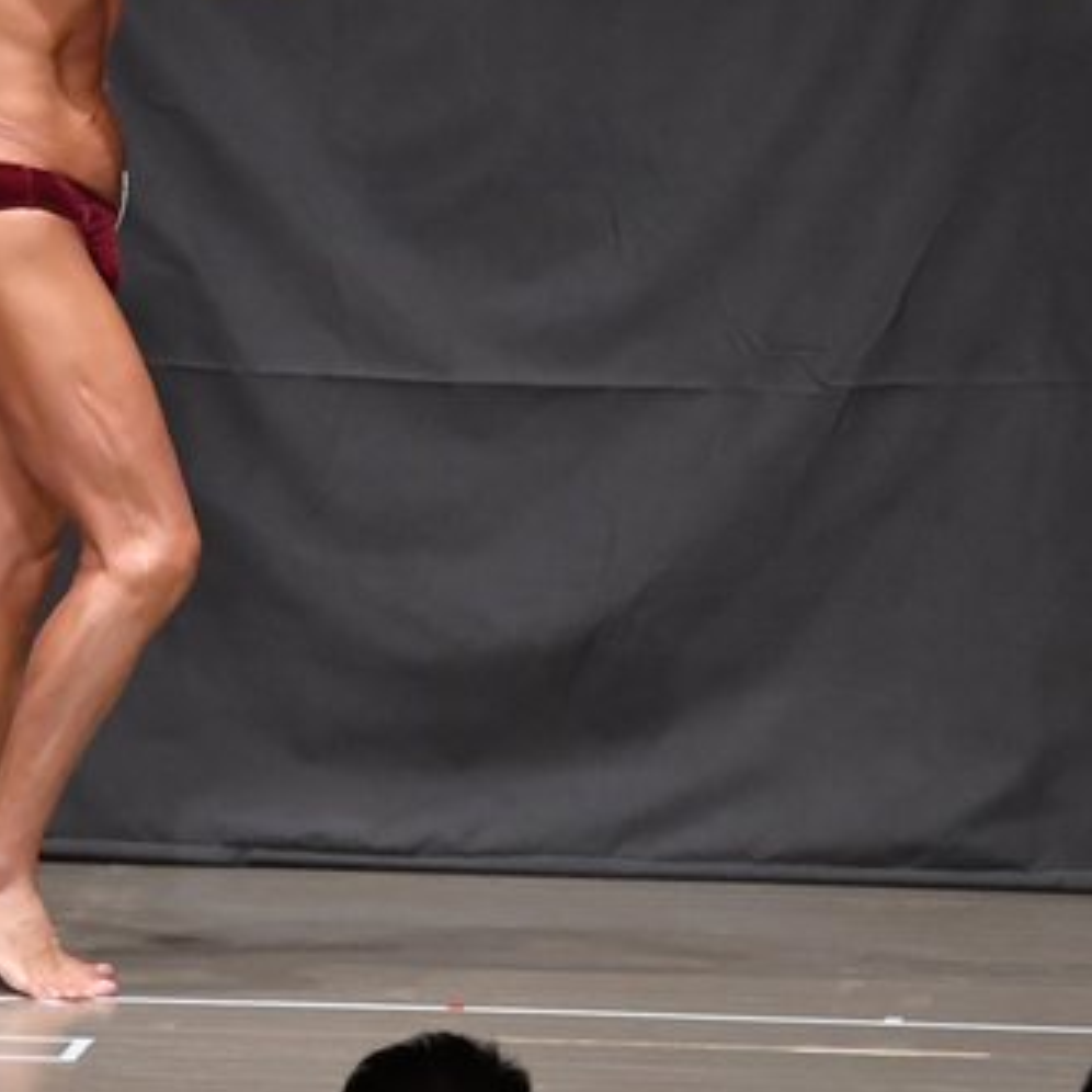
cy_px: 283
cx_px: 54
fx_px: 15918
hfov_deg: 3.9
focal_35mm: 446
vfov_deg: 3.9
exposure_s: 1/400
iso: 6400
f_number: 5.6
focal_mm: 150
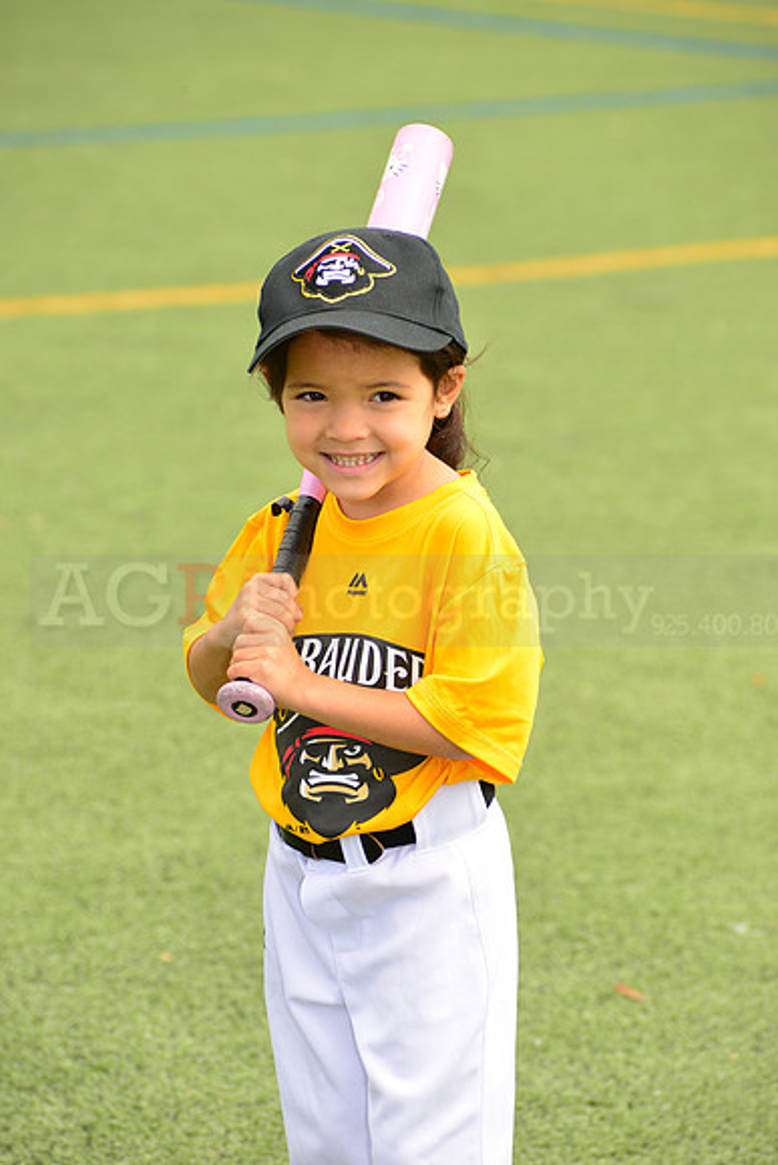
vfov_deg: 10.3
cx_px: 389
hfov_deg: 6.9
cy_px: 582
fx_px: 6479
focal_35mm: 200
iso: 200
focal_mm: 200
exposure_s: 1/250
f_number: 9
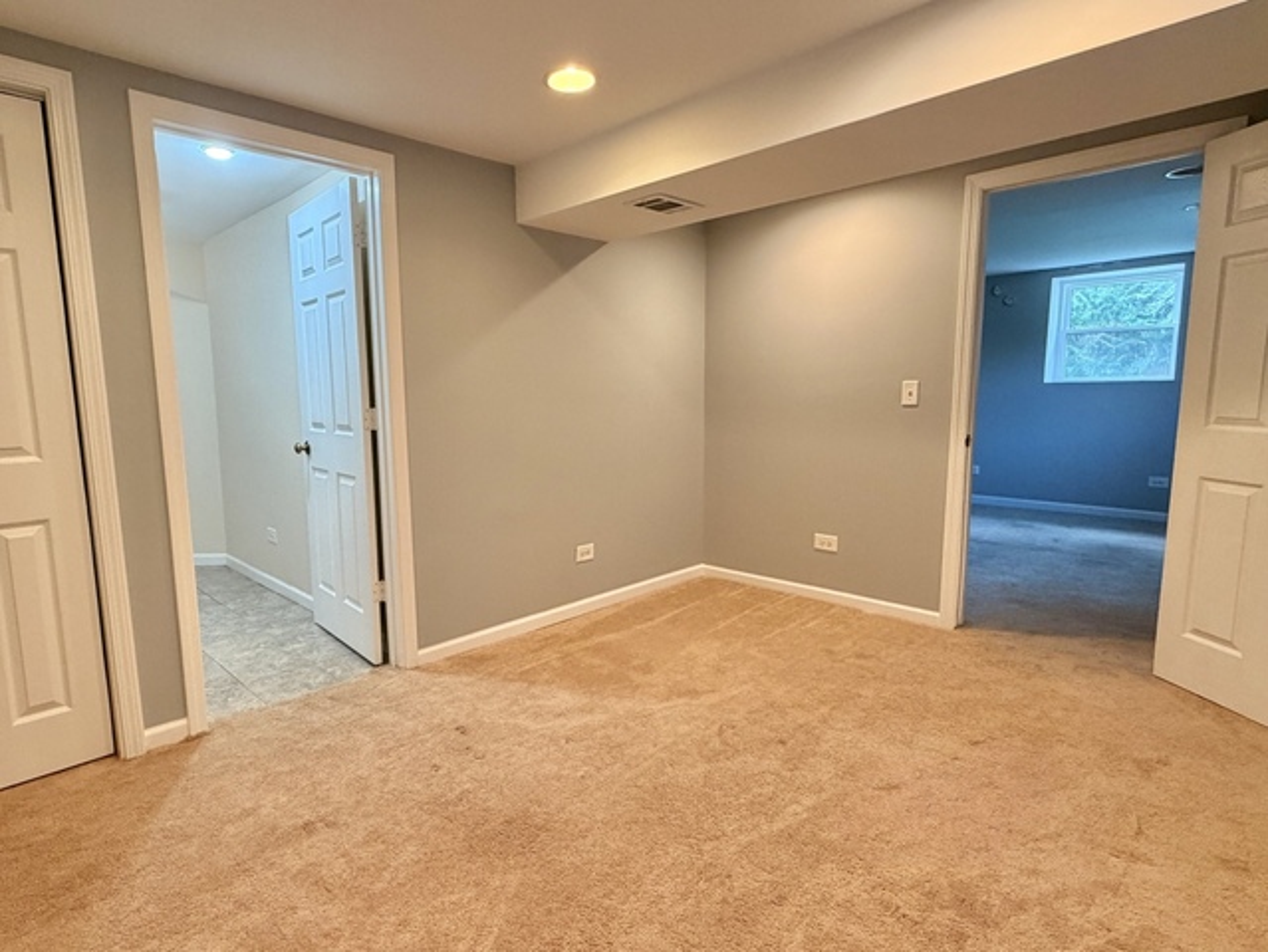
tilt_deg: -6.5
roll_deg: +1.1
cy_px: 476
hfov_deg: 102.0
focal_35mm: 14
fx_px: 513
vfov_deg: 85.7
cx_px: 634
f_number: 2.2
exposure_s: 1/60
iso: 250
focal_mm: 2.22
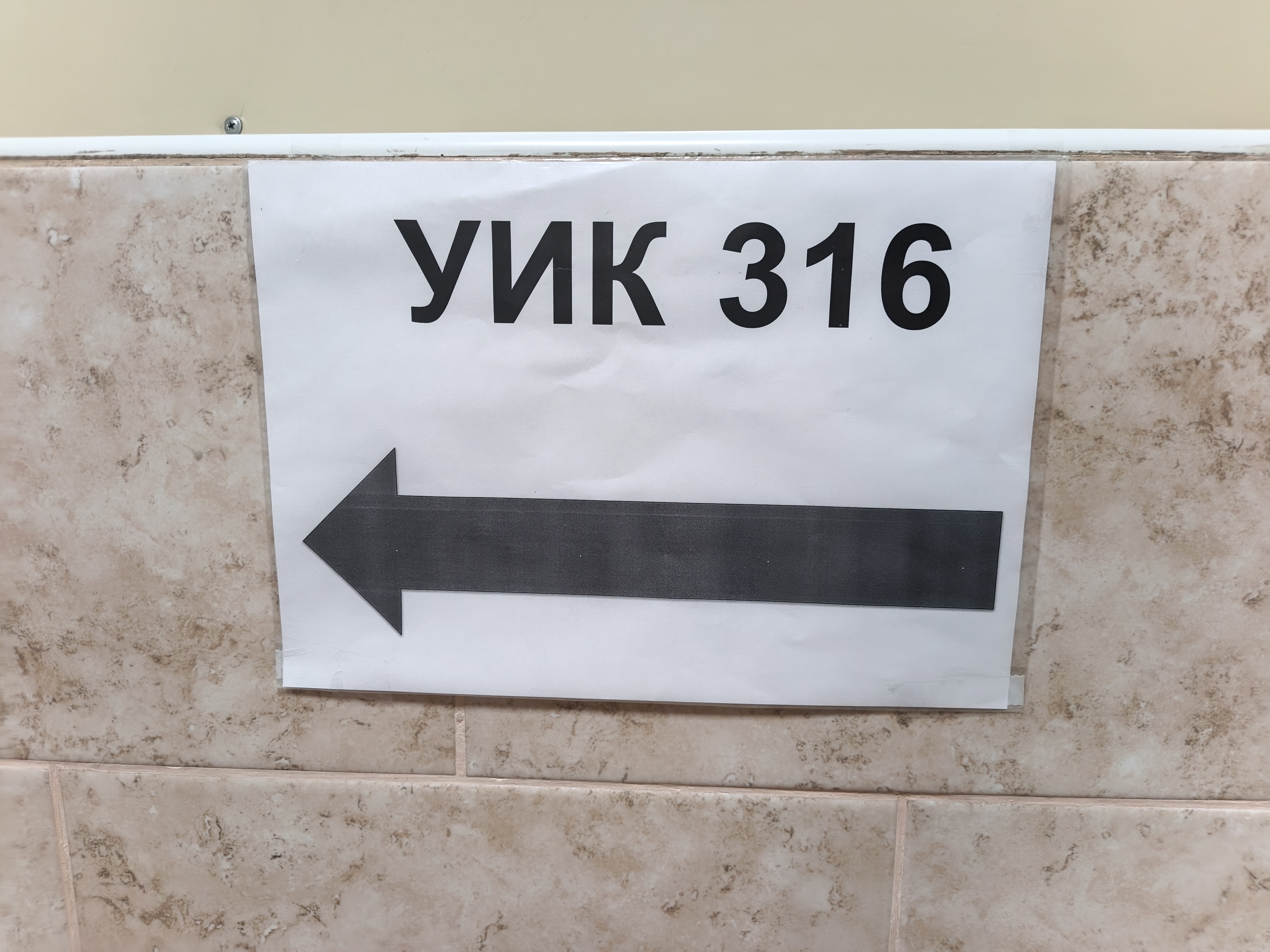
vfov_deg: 58.9
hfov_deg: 73.9
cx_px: 635
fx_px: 844
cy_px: 476
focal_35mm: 23
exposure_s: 1/50
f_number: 1.8
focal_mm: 5.56
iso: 373
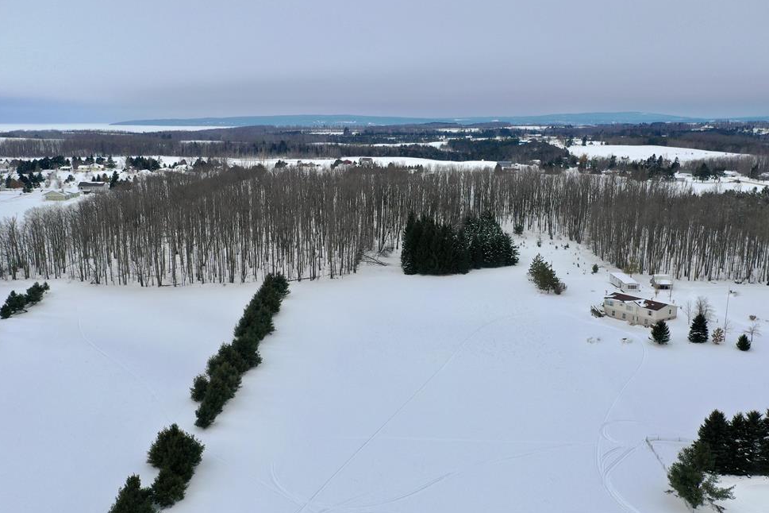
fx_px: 790
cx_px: 363
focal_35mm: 37
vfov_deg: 35.9
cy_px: 296
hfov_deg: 51.9
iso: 100
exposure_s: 1/1250
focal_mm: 10.26
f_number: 4.5
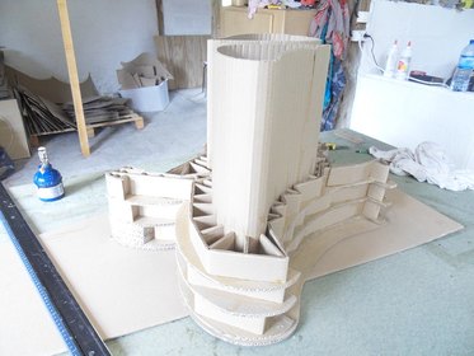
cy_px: 178
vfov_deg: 56.8
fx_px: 329
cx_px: 237
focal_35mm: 24
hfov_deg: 71.6
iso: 200
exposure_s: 1/30
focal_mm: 4.2
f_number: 3.3
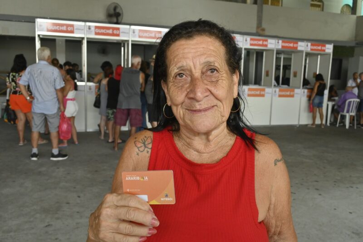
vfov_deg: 40.0
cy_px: 121
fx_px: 333
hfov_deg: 57.2
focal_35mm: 33
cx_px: 182
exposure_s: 1/160
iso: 1100
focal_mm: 22
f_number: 8
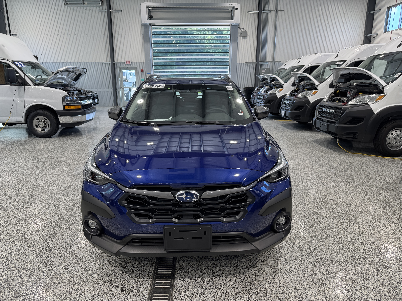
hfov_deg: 71.6
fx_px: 279
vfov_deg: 56.8
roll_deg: +0.3
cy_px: 150
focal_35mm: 24
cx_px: 201
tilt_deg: -14.2
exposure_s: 1/144
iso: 64
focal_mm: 6.76
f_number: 1.78
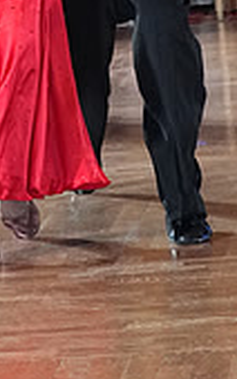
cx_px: -17
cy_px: -212
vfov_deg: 8.2
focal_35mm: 250
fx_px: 2588
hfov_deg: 5.2
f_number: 6.3
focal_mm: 48
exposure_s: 1/320
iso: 6400
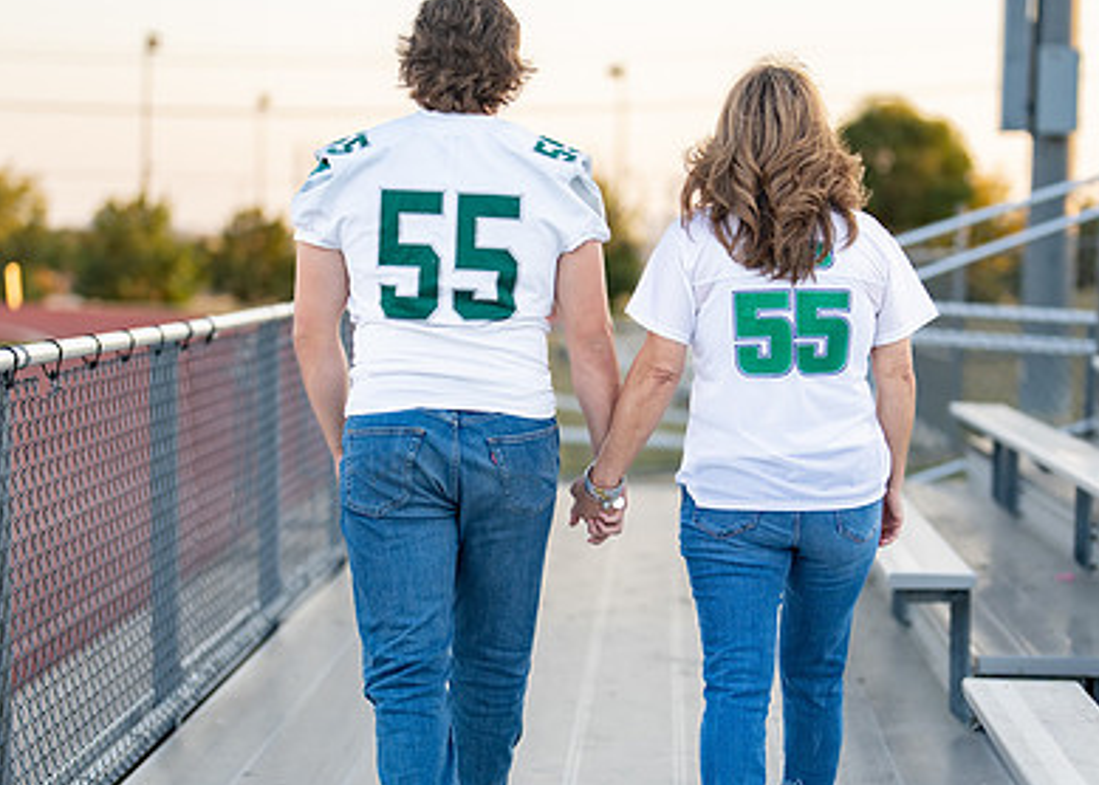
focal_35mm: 85
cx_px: 678
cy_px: 473
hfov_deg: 23.3
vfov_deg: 16.8
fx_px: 2654
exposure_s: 1/1000
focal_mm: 50
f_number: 1.2
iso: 100
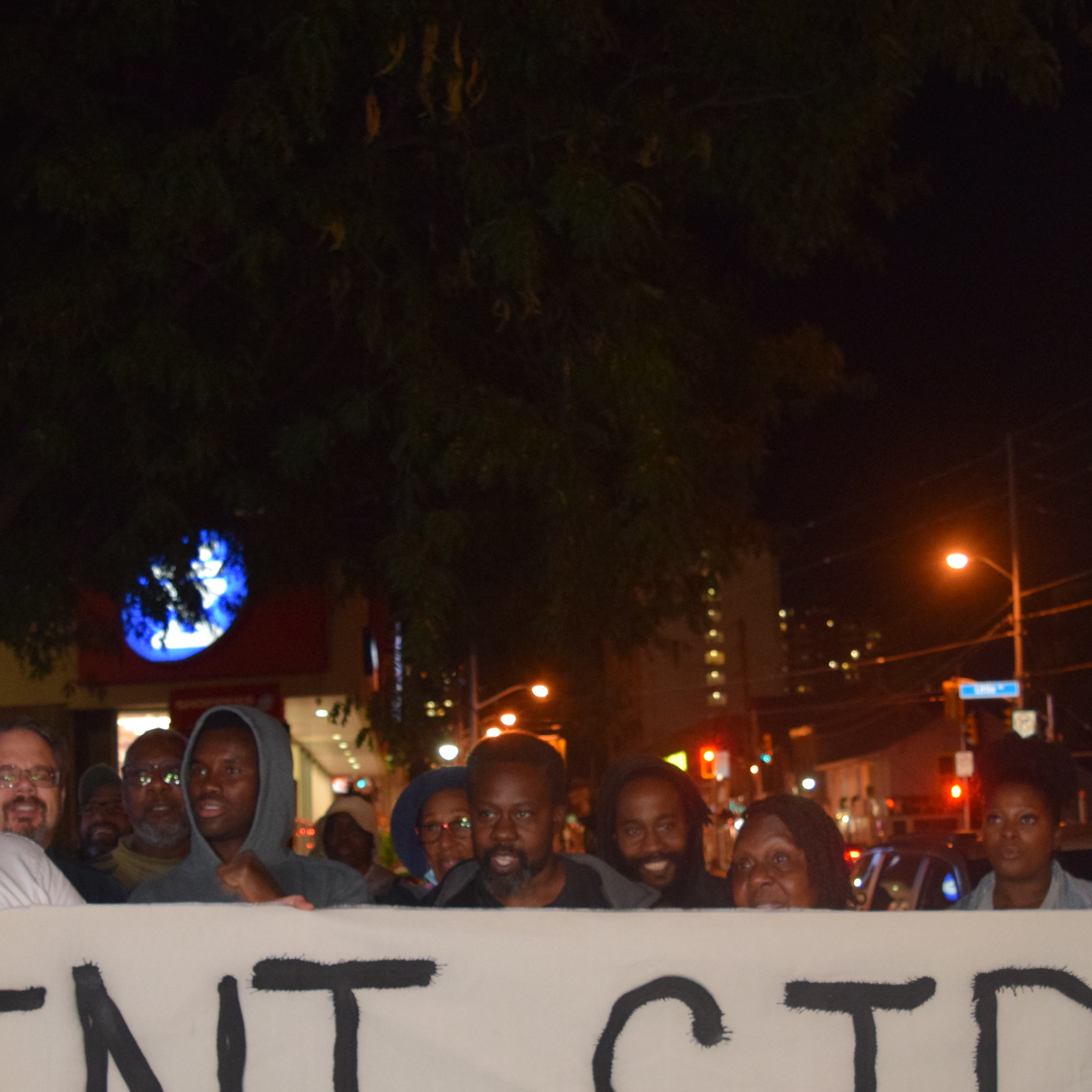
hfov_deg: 35.3
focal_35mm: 48
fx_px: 1713
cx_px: 501
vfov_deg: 35.0
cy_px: 721
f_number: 3.5
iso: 1600
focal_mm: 18
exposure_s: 1/60
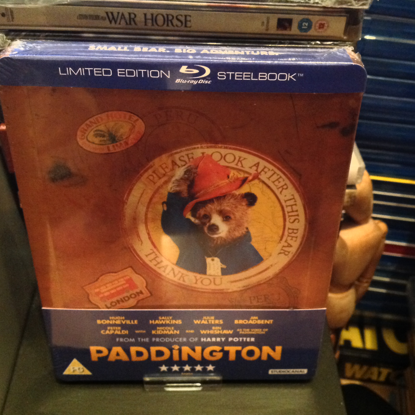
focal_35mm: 42
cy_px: 210
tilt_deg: -42.2
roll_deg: -3.6
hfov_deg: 39.9
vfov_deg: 40.0
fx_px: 570
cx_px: 236
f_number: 2.4
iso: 800
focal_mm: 4.28
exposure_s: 1/15
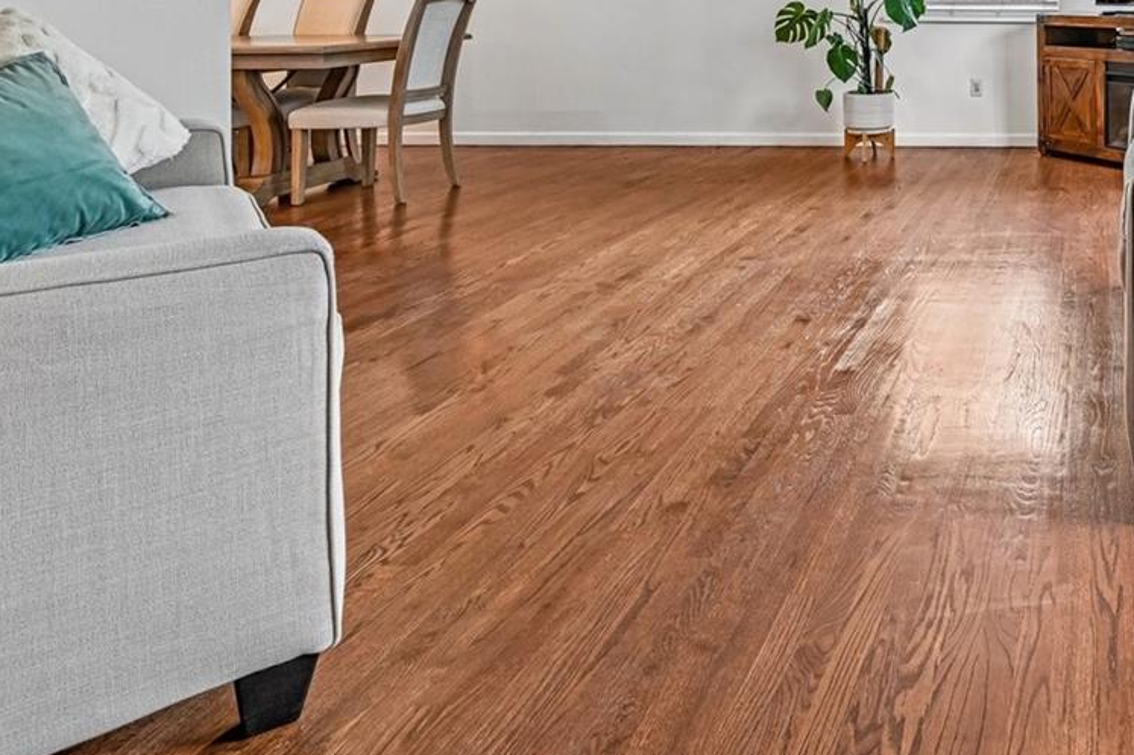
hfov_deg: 51.8
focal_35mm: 30
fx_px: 944
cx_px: 1088
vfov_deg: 37.9
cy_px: -29
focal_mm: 14
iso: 220
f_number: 10
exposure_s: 1/15
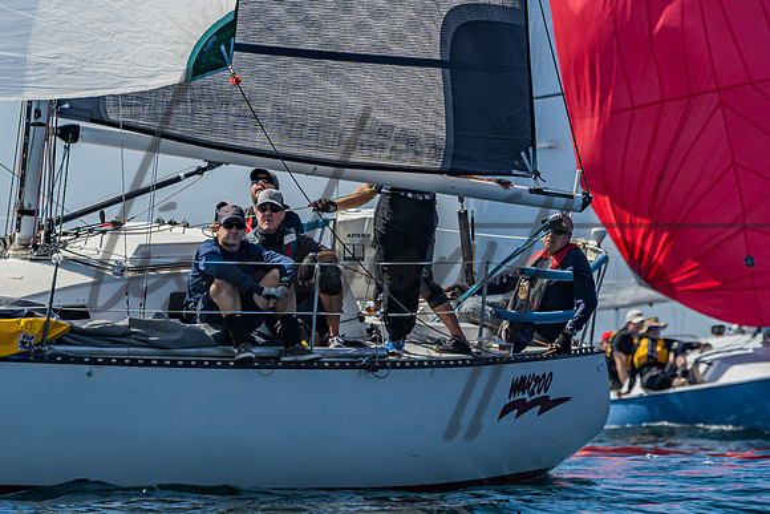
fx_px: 14594
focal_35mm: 682
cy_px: 77
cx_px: 439
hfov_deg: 3.0
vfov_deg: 2.0
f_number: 5.6
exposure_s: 1/1250
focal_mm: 280
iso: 100
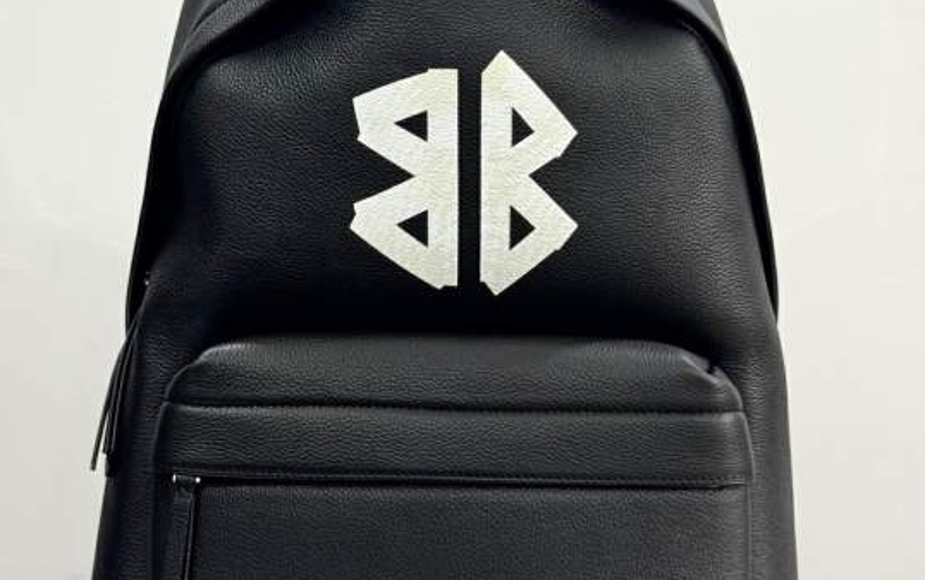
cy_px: 208
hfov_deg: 29.8
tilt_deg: -2.9
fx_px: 1741
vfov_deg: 18.9
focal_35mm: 69
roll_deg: -1.8
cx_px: 466
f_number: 1.78
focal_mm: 6.76
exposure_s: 1/50
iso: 200
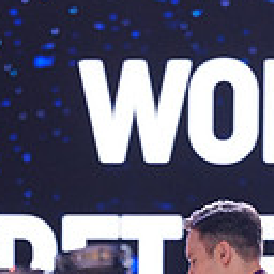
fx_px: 4648
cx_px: 196
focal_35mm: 519
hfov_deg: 3.4
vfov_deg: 3.4
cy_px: 507
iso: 2000
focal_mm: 135
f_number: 2.8
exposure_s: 1/400
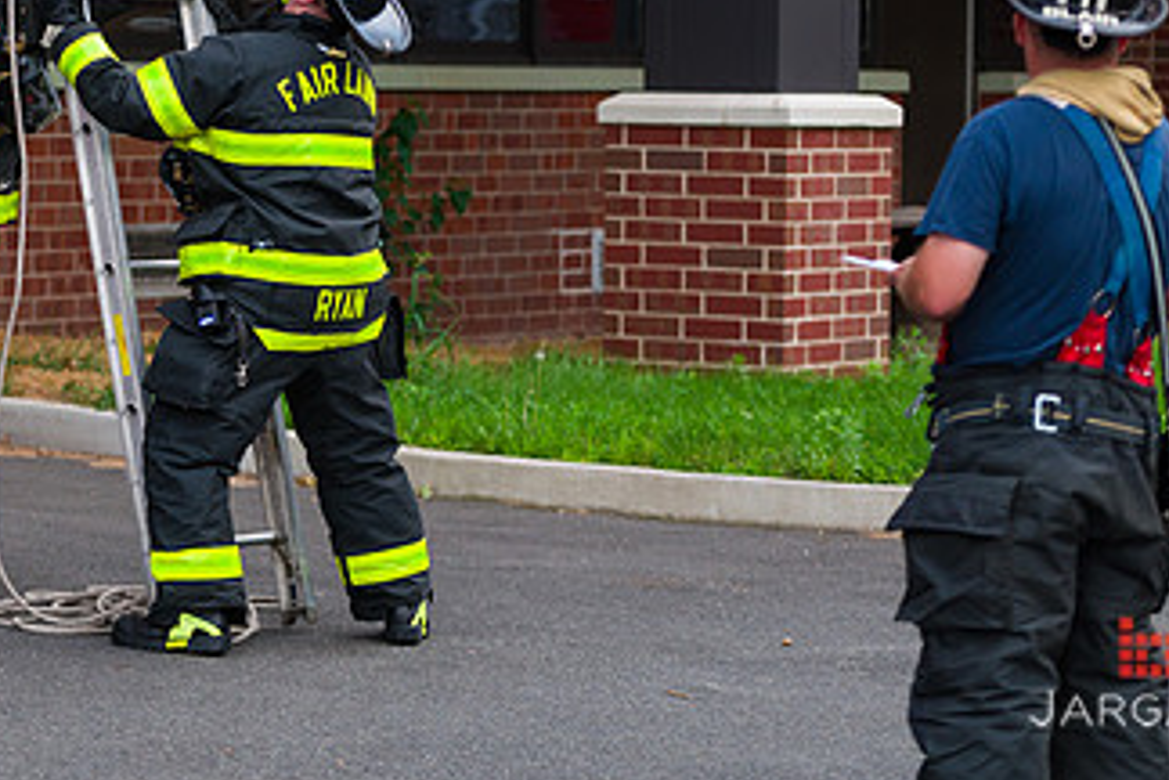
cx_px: 328
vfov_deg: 8.9
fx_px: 5000
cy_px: 108
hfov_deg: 13.3
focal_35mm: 154
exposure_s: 1/250
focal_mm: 86
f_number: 3.2
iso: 800
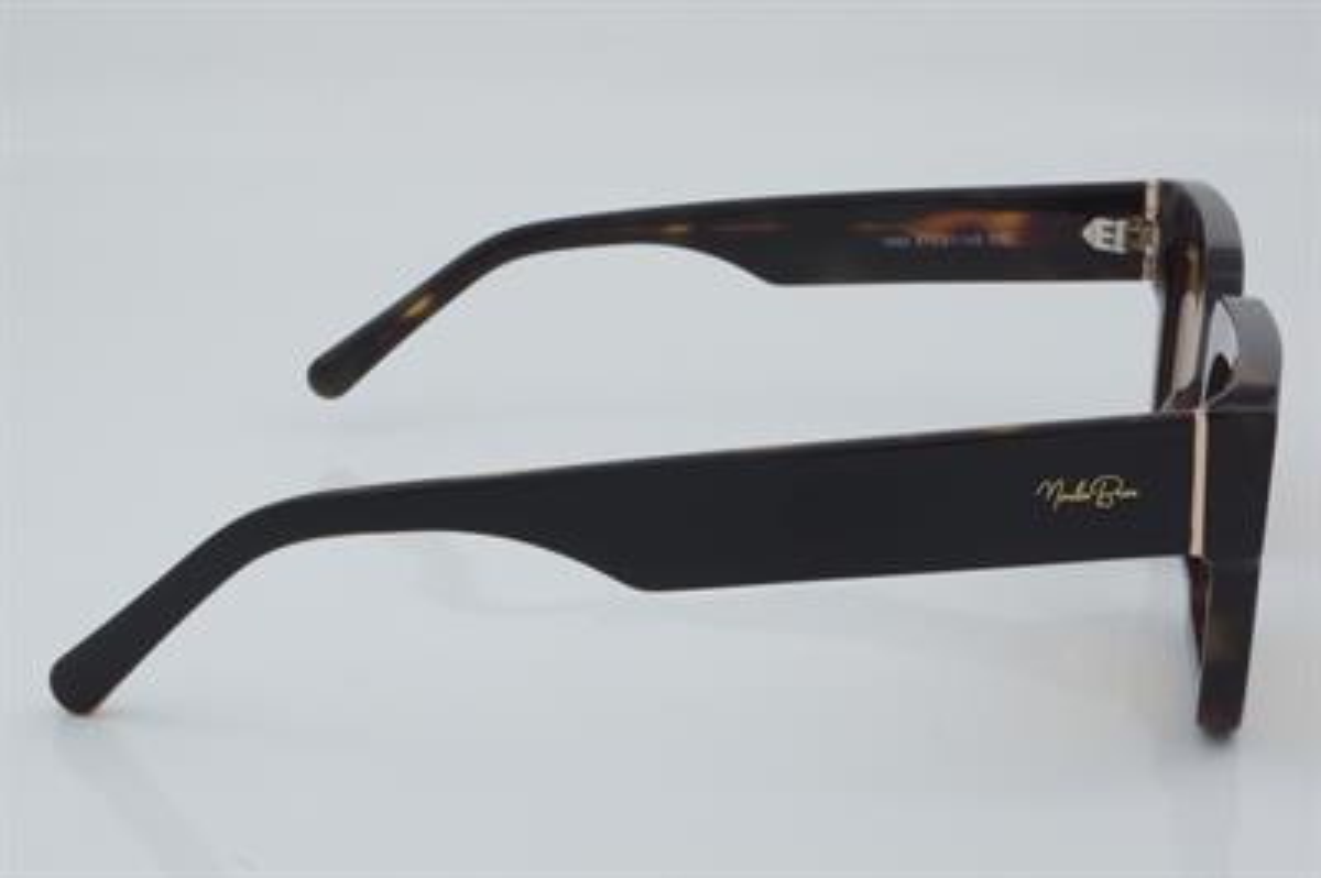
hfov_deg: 27.0
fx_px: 2750
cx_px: 660
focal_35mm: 75
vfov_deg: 18.2
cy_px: 439
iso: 100
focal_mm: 50
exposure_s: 1/4
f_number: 32
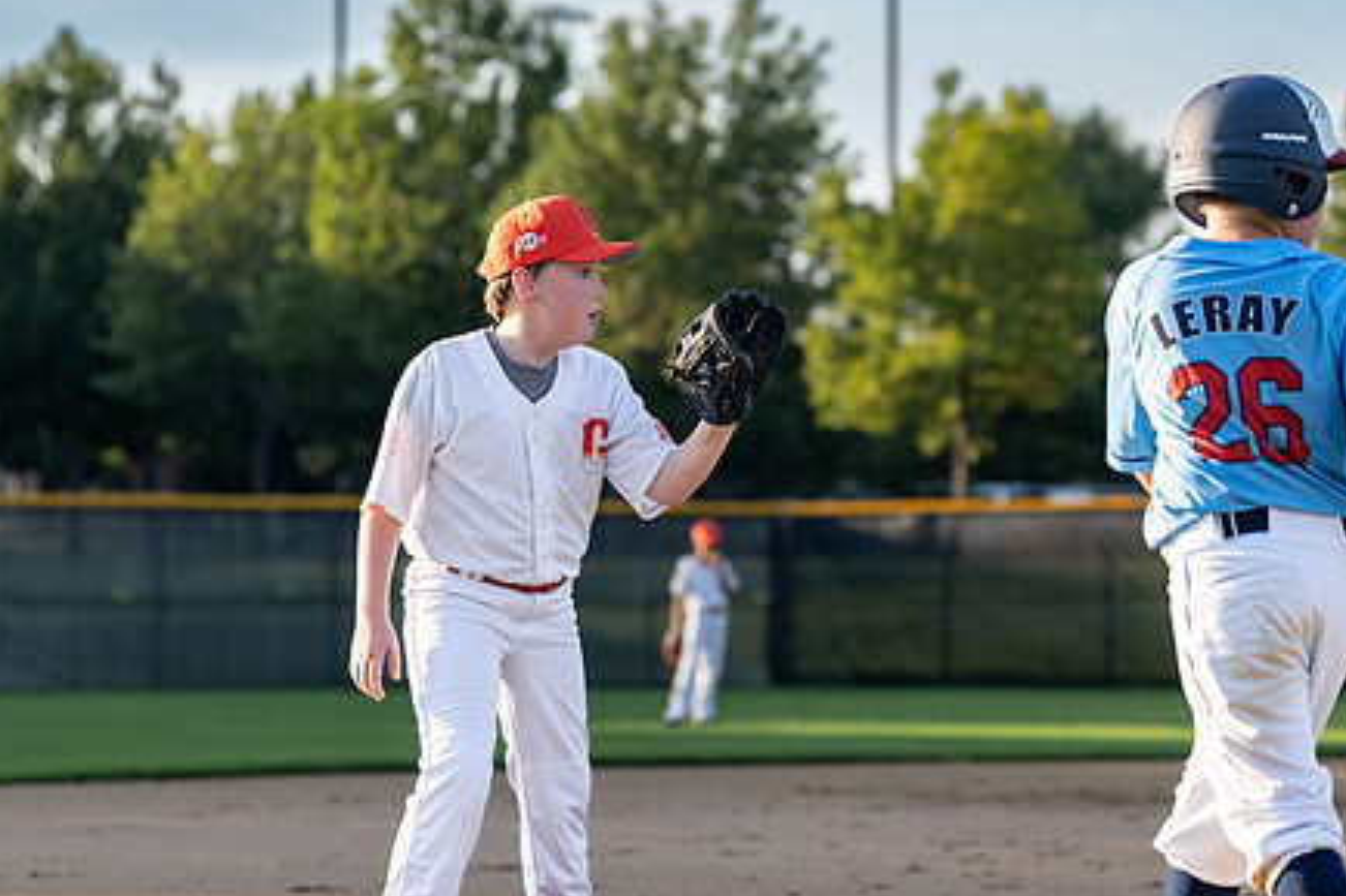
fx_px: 5942
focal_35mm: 159
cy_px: 394
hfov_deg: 12.9
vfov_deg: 8.6
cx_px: 677
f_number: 2.8
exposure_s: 1/3200
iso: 500
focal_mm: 90
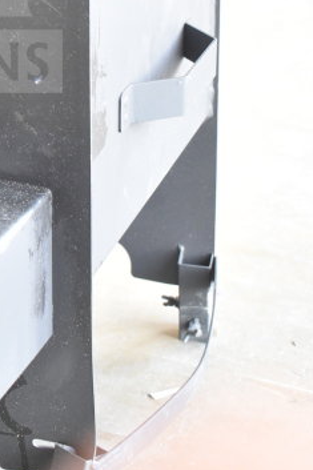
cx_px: -88
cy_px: -13
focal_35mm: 97
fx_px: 1270
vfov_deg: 20.2
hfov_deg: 13.6
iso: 1400
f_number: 4
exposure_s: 1/40
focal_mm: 25
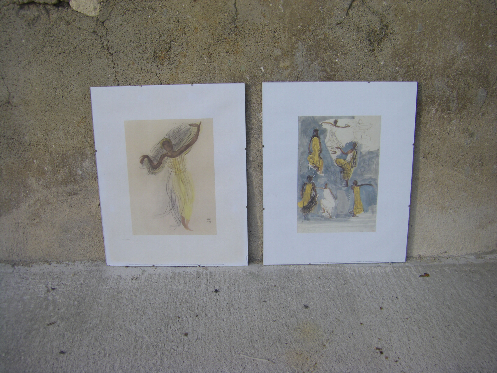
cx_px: 248
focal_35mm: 38
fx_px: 546
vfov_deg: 37.7
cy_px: 186
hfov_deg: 49.0
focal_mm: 6.3
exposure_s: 1/125
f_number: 7
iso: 64
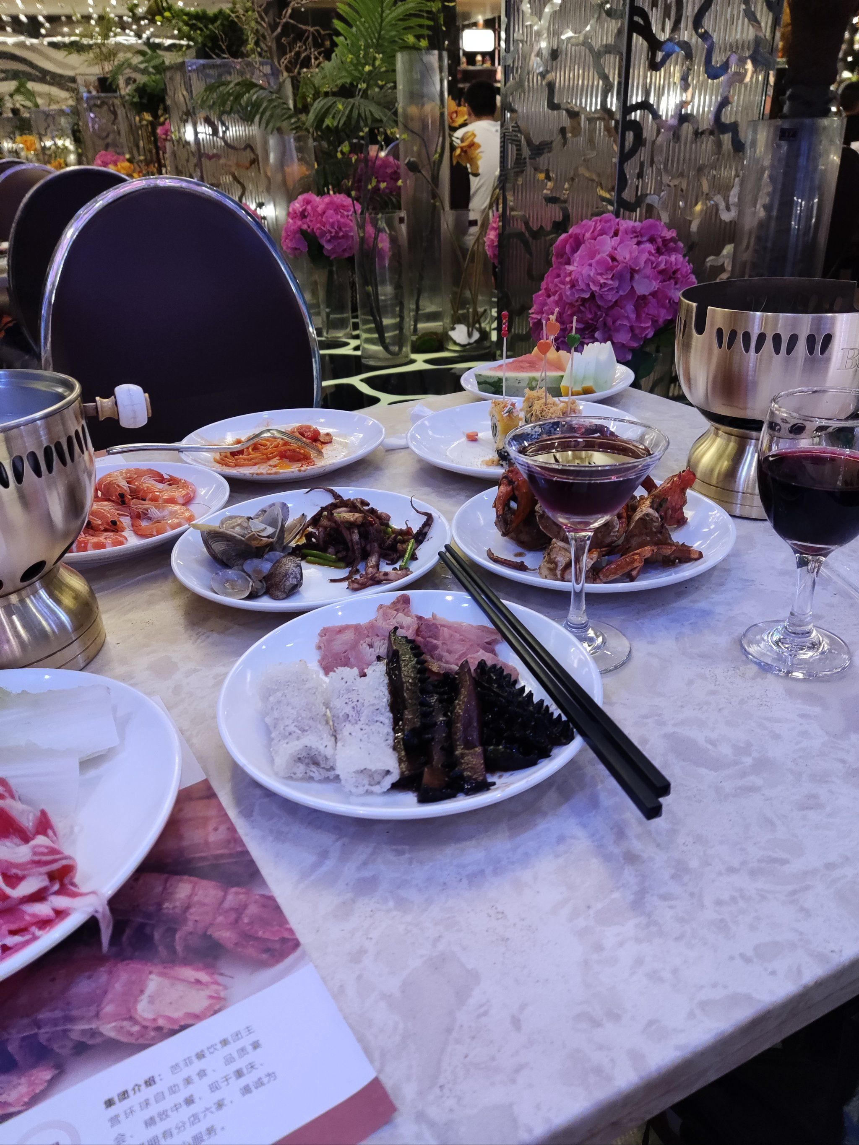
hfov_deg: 54.9
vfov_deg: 69.4
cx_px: 430
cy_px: 572
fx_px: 827
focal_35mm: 25
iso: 592
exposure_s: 1/50
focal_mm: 4.71
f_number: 1.79
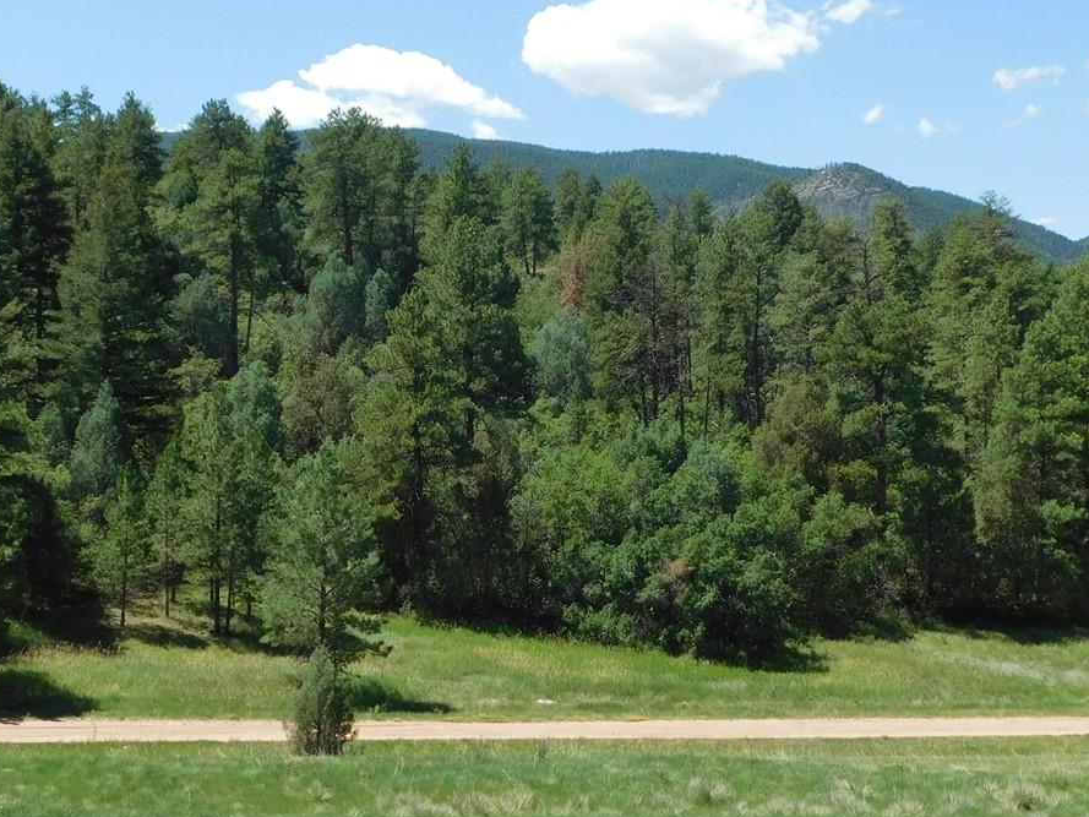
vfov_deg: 27.0
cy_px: 333
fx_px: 1699
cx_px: 473
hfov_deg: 35.5
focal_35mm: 54
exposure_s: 1/1000
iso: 125
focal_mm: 5.3
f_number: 3.2
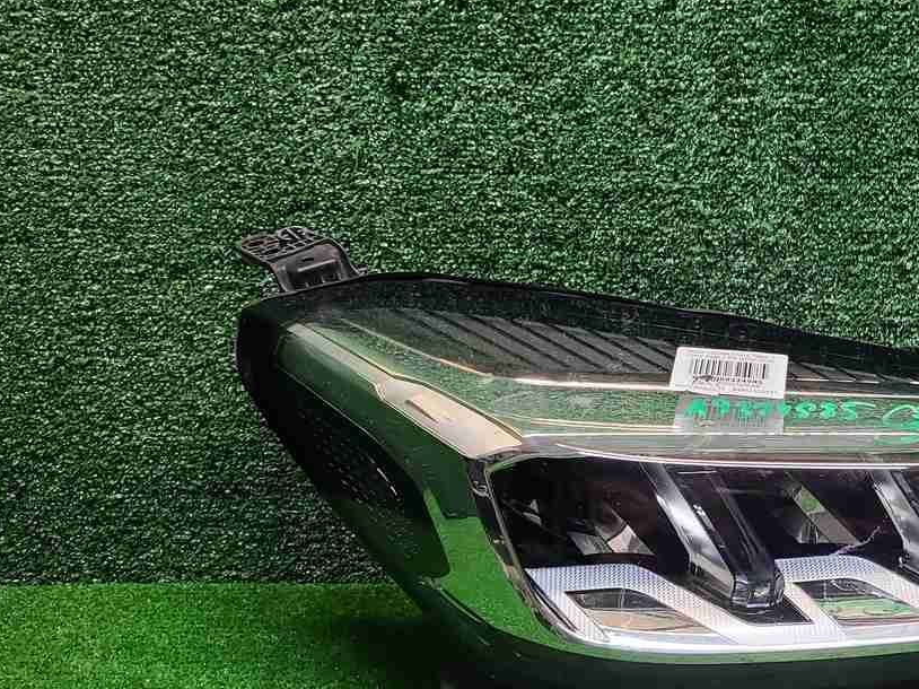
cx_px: 802
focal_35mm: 46
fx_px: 1221
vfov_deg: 31.3
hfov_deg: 38.8
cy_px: 459
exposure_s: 1/50
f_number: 1.8
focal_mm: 5.4
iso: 98
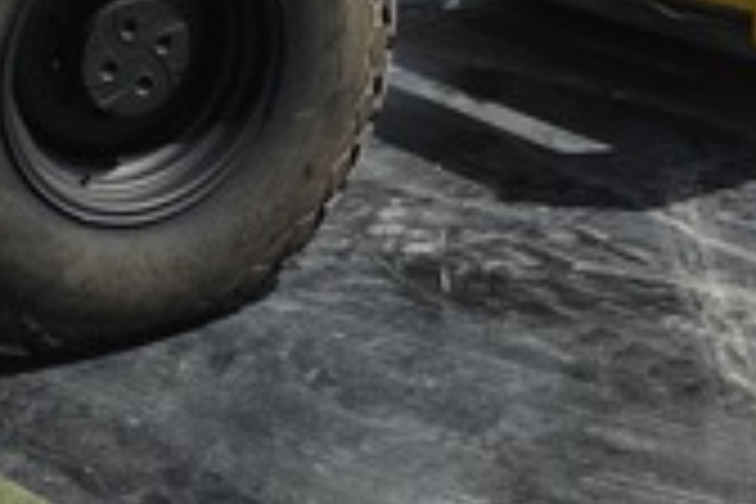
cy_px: -220
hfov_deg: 25.7
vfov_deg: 16.2
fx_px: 1638
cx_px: 205
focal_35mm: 78
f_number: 1.7
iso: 80
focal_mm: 6.3
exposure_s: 1/7061
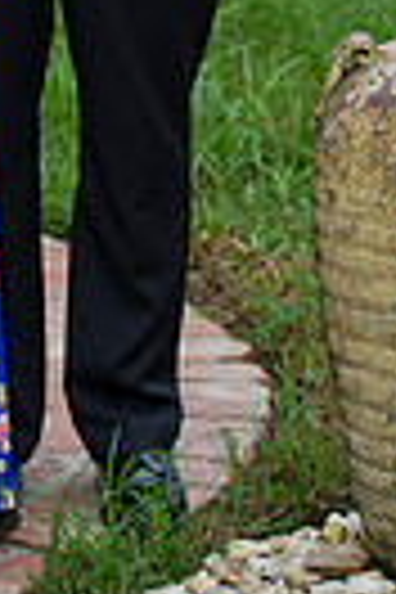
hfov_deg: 5.7
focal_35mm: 238
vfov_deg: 8.5
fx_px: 3927
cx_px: -92
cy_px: -274
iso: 640
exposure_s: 1/250
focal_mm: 70
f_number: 3.5
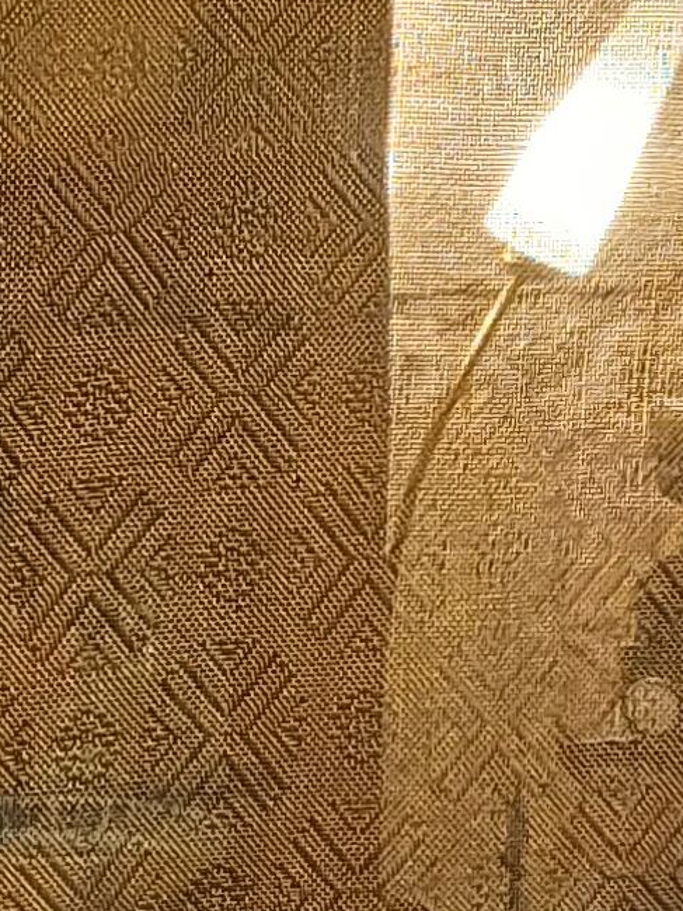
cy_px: 413
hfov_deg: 9.4
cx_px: -346
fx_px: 4050
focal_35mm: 154
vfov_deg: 12.8
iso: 400
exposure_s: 1/33.3
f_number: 1.8
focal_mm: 4.65
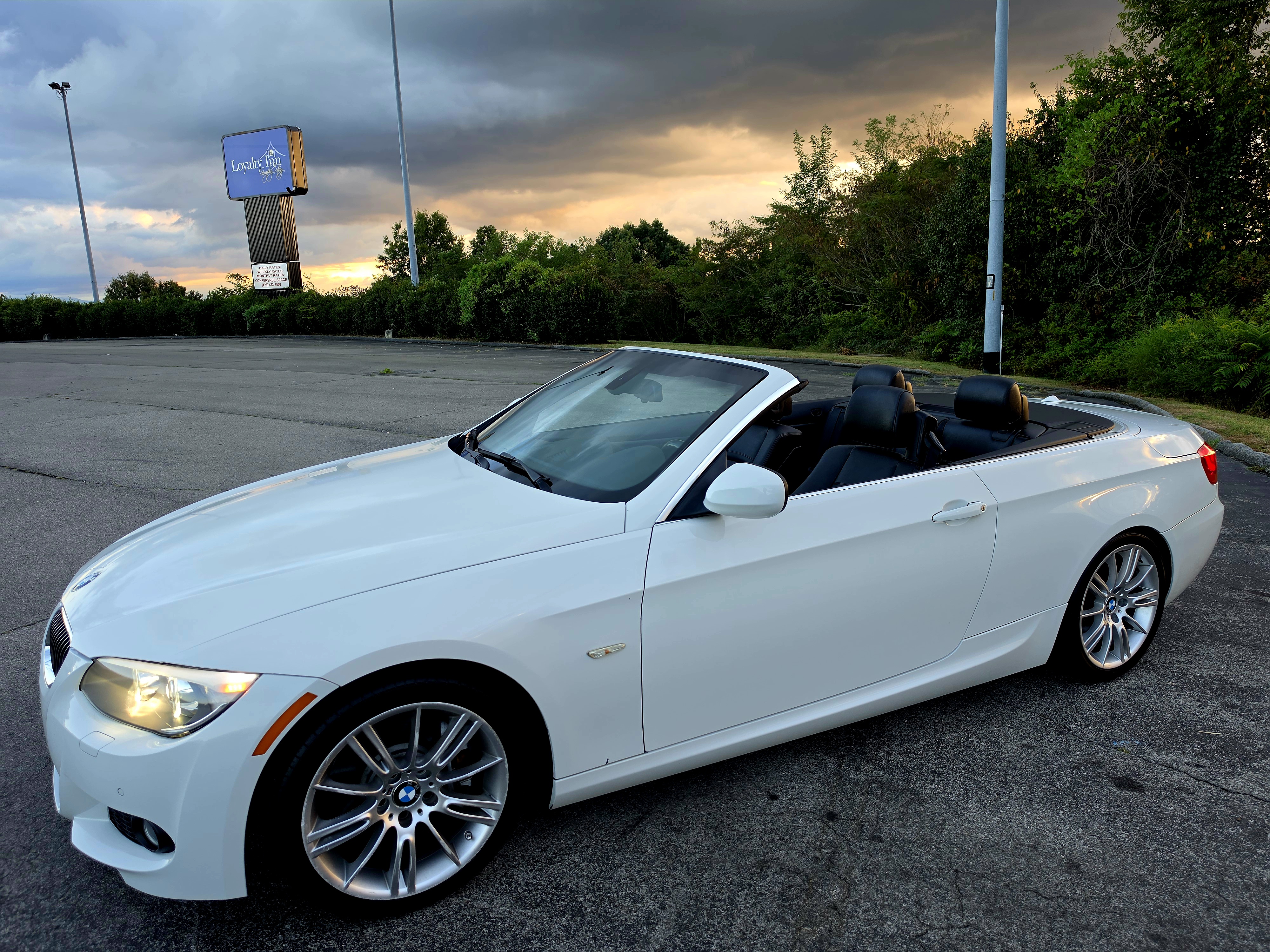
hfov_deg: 73.9
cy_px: 476
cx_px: 635
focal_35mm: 23
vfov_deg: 58.9
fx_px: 844
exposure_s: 1/182
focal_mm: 6.5
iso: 40
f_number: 1.4
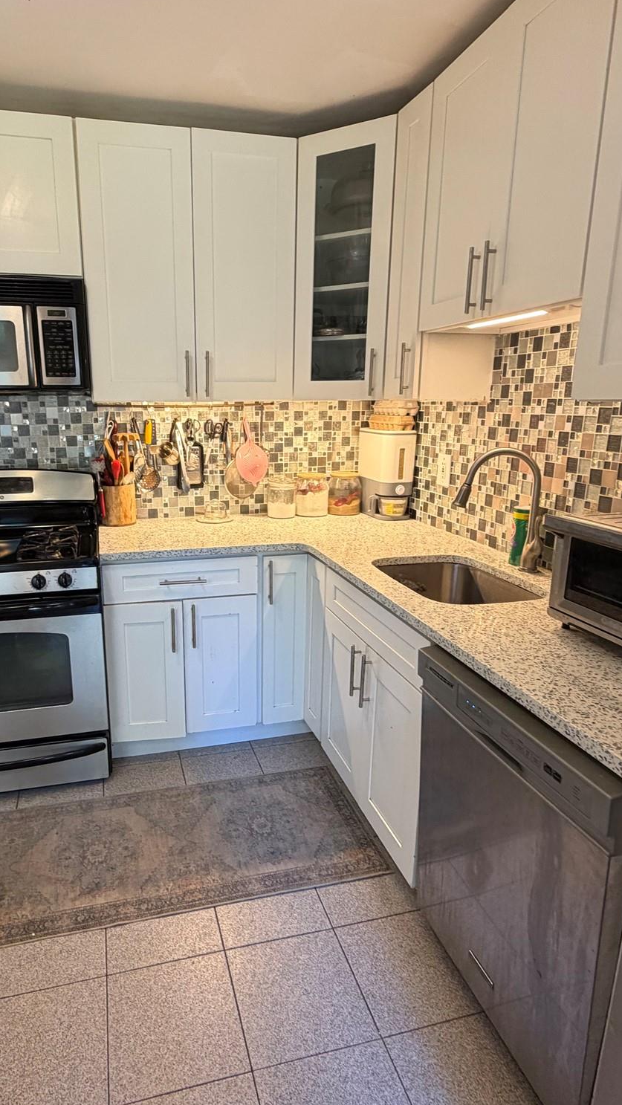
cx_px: 249
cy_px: 554
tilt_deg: -13.0
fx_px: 615
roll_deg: +0.0
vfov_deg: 83.8
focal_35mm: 21
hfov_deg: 53.2
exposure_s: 1/60
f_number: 2.2
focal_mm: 2.22
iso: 200
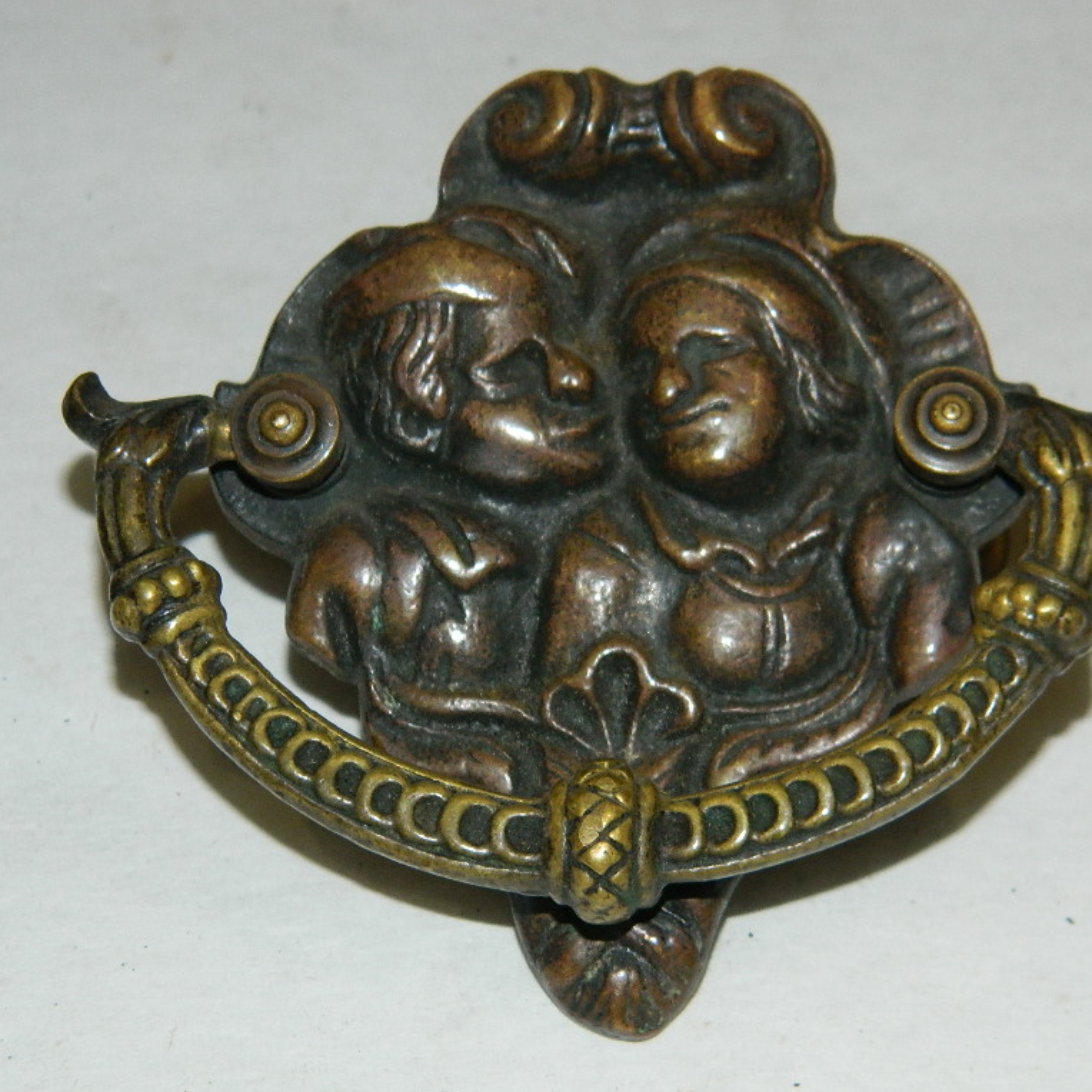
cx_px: 642
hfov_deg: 14.3
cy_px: 547
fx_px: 4354
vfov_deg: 14.3
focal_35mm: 122
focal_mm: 18.6
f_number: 4.5
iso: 200
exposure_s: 1/30
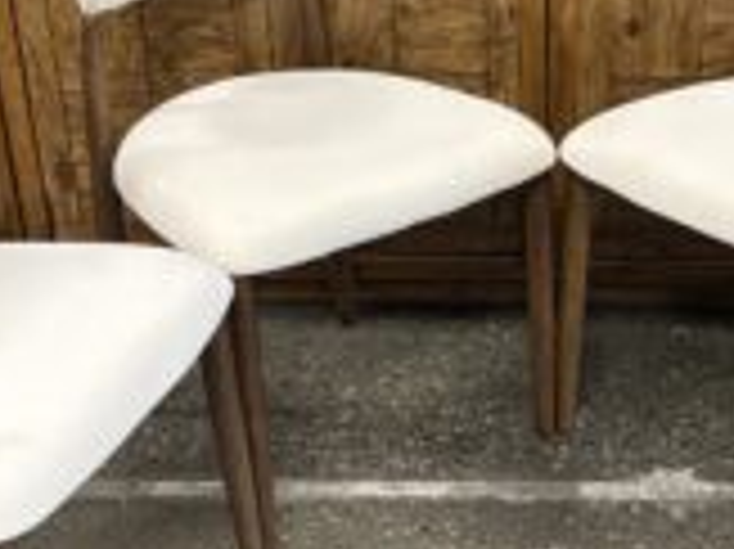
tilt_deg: -29.8
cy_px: 299
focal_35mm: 80
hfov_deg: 24.1
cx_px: 567
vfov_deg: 18.4
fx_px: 1695
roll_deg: -0.1
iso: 160
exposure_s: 1/60
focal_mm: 5.96
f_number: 1.6
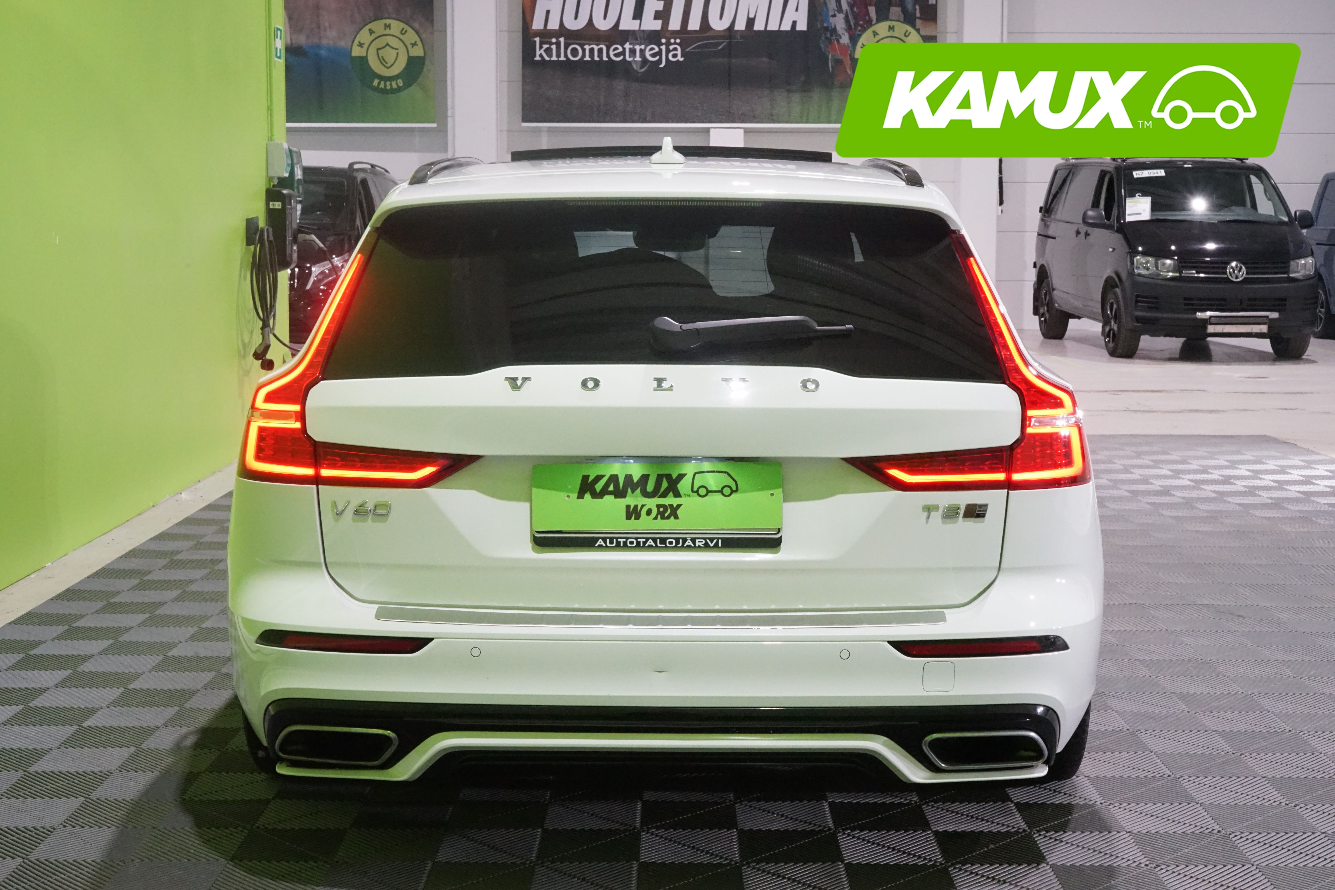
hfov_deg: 40.3
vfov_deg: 27.5
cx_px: 668
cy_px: 445
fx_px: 1817
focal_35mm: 49
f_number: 20
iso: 6400
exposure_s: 1/25
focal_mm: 49
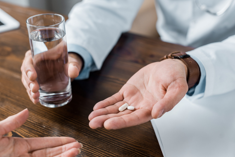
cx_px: 116
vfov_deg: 26.5
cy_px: 78
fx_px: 333
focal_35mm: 51
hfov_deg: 38.9
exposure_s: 1/160
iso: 400
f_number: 3.5
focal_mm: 50
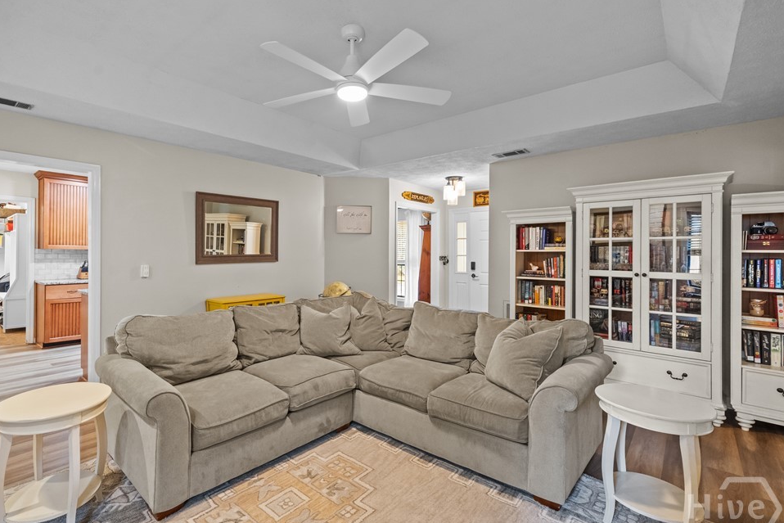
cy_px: 272
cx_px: 349
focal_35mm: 17
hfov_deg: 92.9
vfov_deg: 70.4
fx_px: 370
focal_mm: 15
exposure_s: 1/20
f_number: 8
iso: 12800
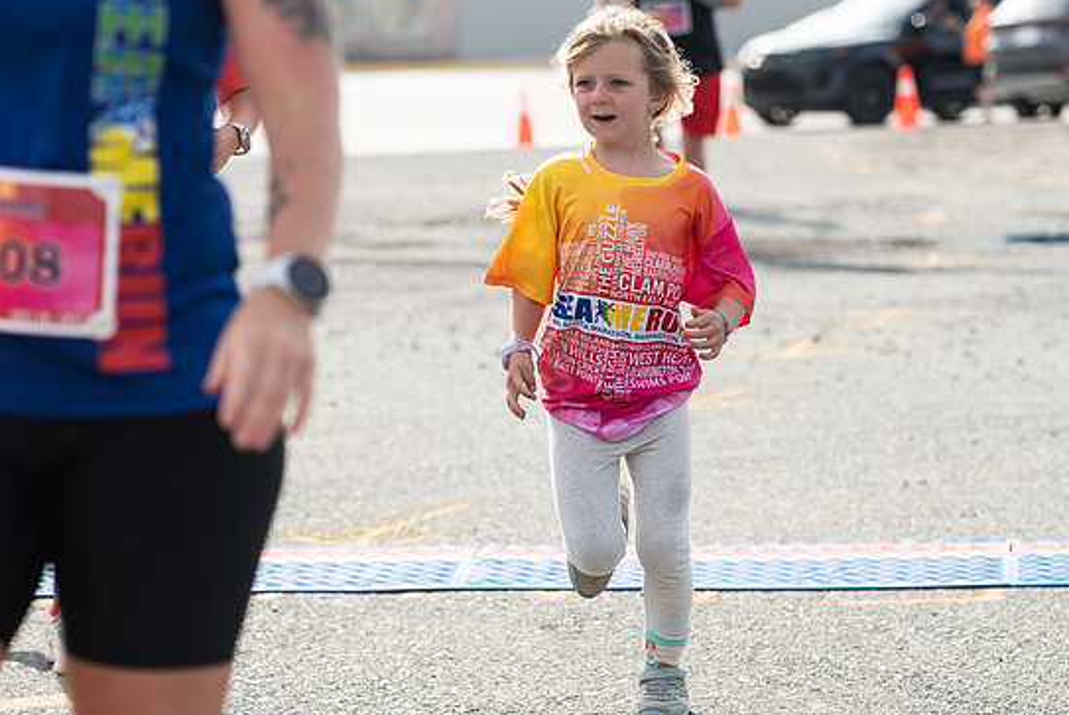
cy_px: 204
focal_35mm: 173
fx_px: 5141
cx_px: 569
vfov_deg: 7.9
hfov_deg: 11.9
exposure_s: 1/2000
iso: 250
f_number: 4.5
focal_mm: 100
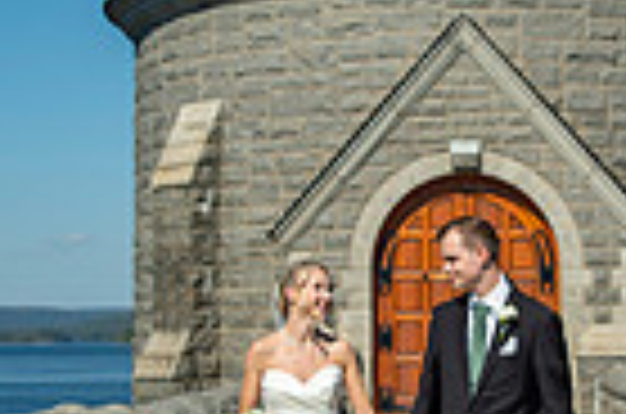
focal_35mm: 103
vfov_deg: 13.2
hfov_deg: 19.7
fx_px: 1787
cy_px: 202
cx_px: 495
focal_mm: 24
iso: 80
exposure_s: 1/2500
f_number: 2.8
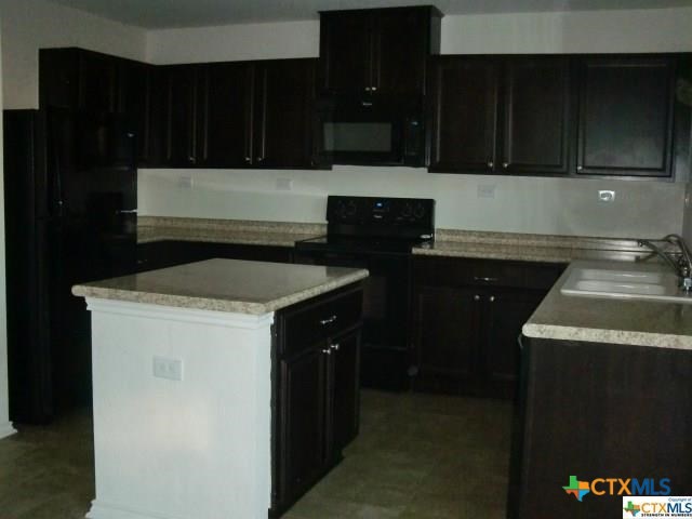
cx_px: 346
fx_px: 760
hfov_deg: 49.0
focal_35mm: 38
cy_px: 260
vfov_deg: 37.7
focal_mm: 6.66
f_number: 3.9
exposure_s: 1/60
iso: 400
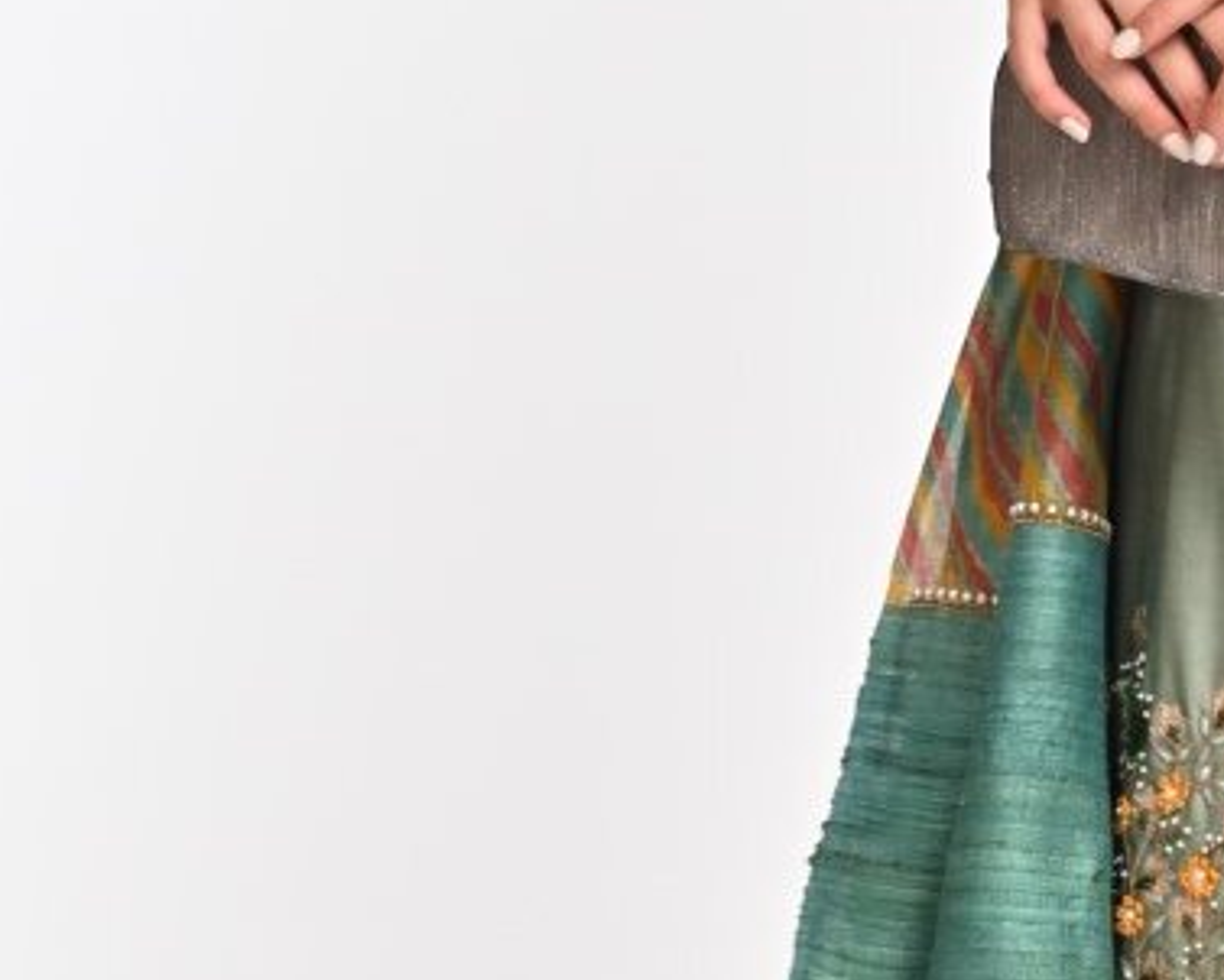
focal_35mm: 210
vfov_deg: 7.4
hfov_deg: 9.0
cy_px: 310
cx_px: 1627
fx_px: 7611
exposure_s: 1/160
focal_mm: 52
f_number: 8
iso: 320
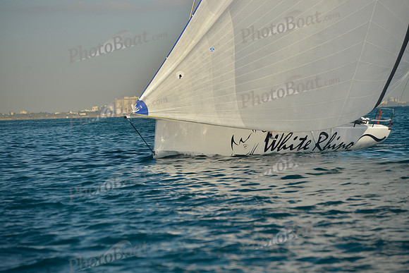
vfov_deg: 6.9
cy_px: 136
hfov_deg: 10.3
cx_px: 204
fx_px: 2273
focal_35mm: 200
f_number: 7.1
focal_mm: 200
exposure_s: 1/800
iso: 200
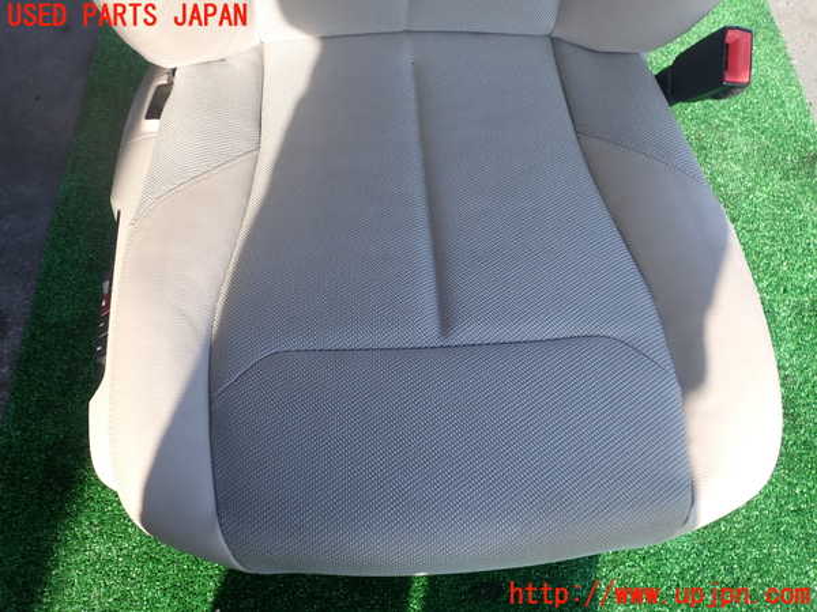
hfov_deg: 60.0
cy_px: 306
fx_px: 708
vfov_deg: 46.8
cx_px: 408
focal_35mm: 30
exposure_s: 1/320
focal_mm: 5.4
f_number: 3.2
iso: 100
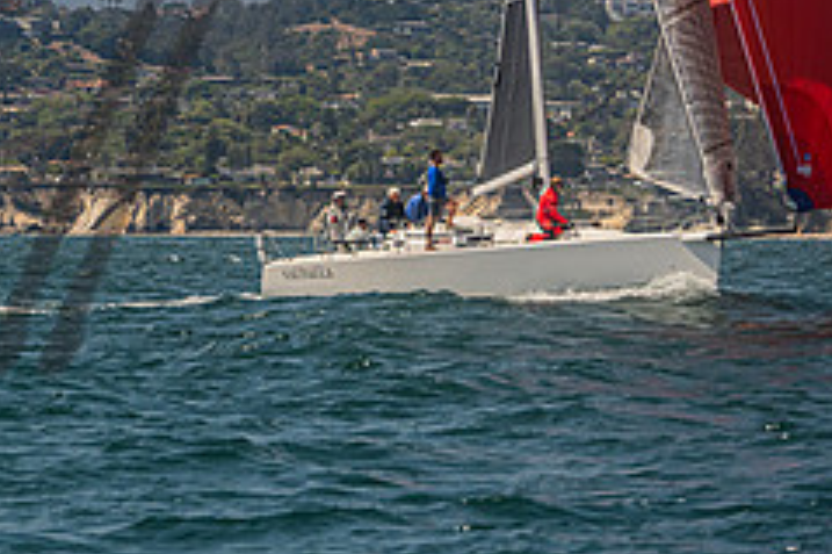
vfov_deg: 4.7
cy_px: -105
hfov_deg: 7.0
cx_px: -146
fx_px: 6790
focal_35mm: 294
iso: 400
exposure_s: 1/2000
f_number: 8
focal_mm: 115
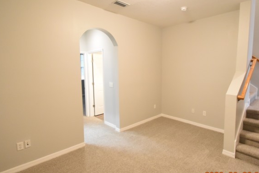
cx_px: 145
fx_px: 137
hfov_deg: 86.5
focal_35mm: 19
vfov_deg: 64.6
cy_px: 83
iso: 3200
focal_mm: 10
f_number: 3.5
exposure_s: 1/60
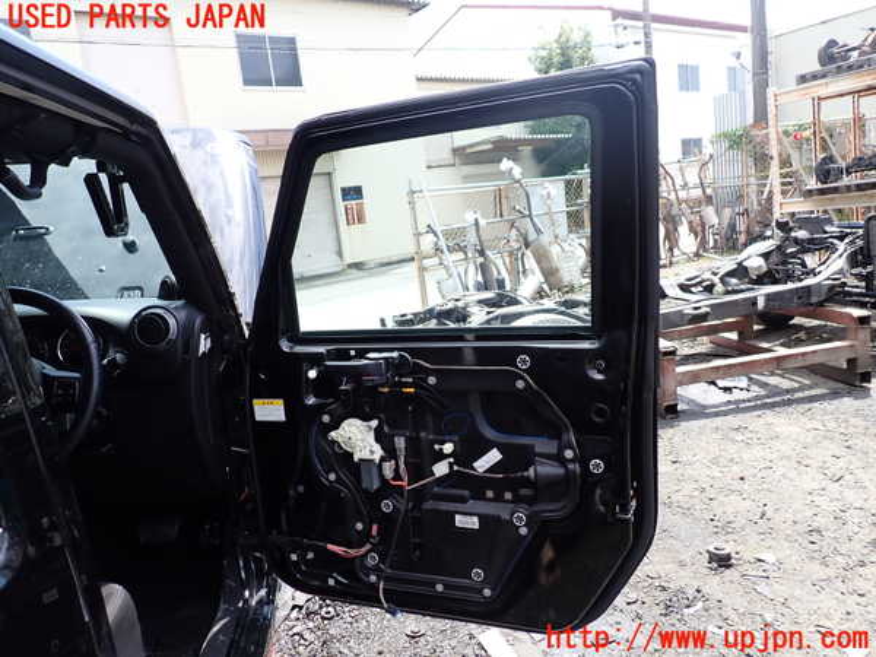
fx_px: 633
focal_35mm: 25
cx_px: 438
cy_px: 328
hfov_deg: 69.4
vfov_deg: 54.9
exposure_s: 1/320
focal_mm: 4.5
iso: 100
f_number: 2.8
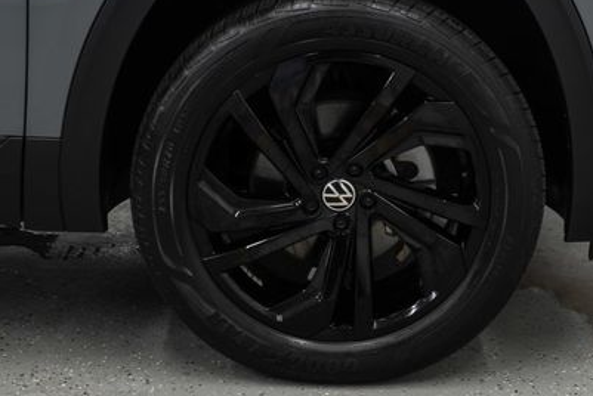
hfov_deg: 30.0
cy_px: 132
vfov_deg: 20.3
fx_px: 1104
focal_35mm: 67
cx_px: 342
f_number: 3.2
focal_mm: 28
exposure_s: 1/40
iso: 250
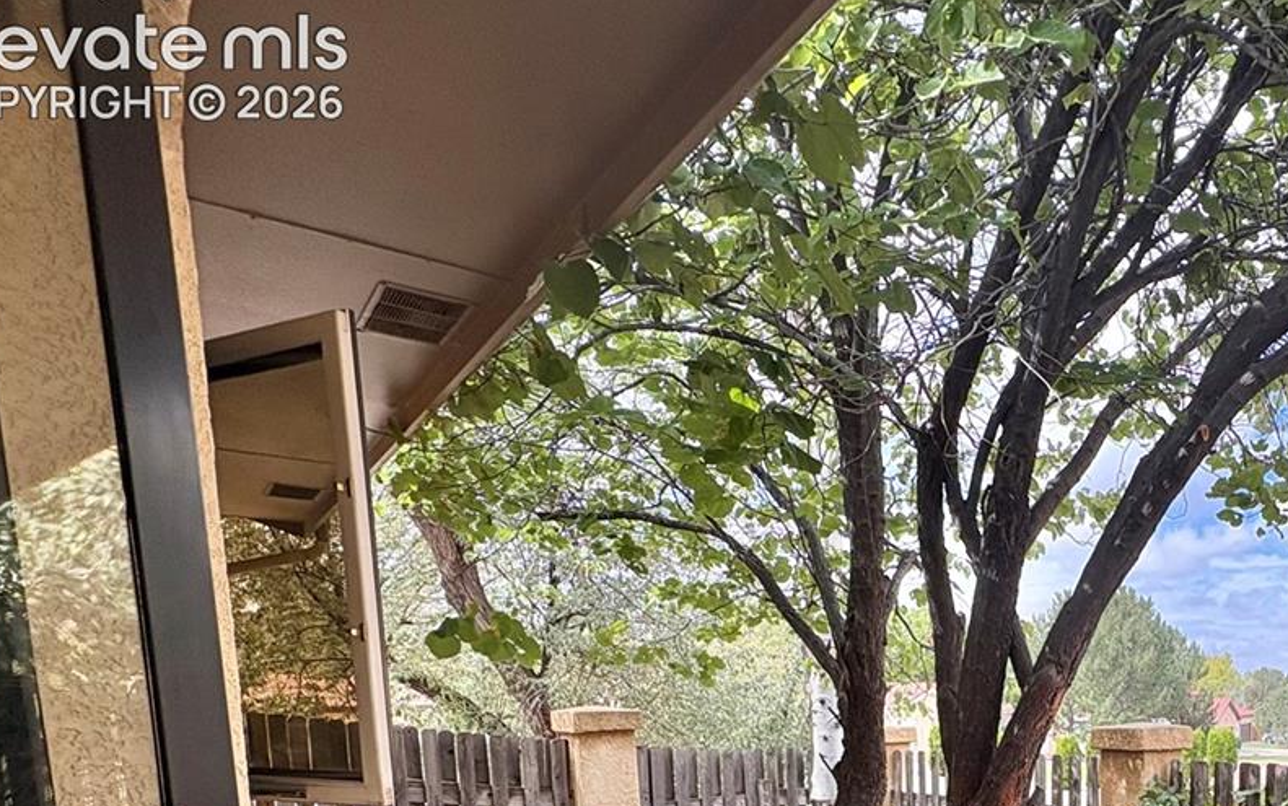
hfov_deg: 61.3
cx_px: 1073
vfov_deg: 40.6
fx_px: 948
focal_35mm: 27
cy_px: 796
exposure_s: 1/453
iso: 50
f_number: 2.2
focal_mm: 2.22
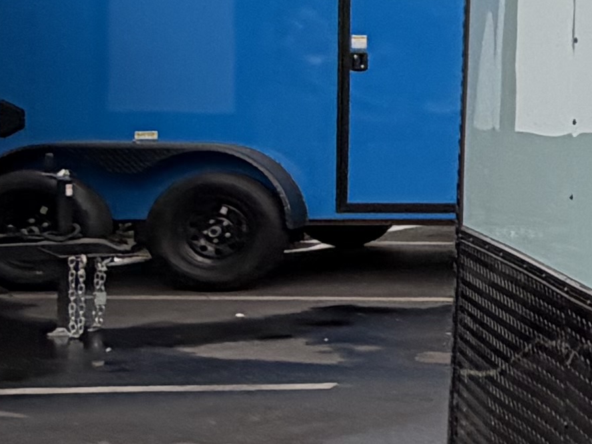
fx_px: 1539
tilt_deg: -1.9
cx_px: 1287
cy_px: 113
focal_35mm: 90
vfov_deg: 16.3
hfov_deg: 15.6
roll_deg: -2.3
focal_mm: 2.22
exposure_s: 1/502
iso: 50
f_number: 2.2
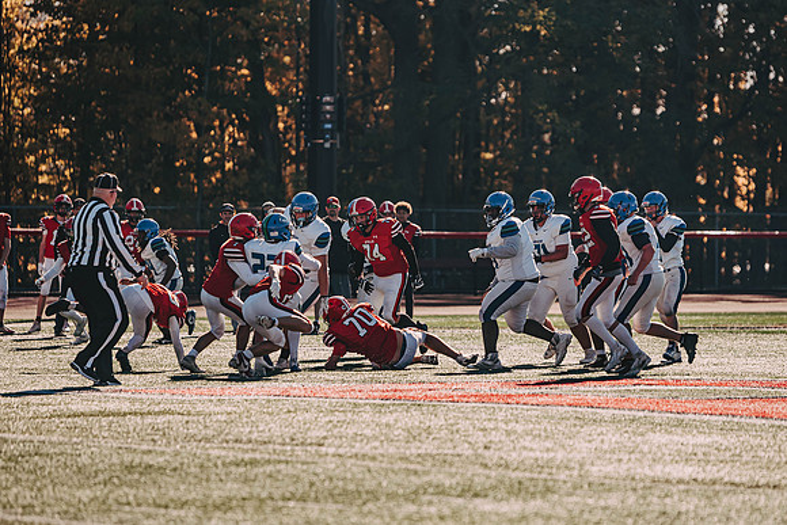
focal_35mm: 238
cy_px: 260
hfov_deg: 8.6
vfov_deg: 5.8
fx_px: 5214
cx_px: 465
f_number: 3.2
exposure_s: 1/2500
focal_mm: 200
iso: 250
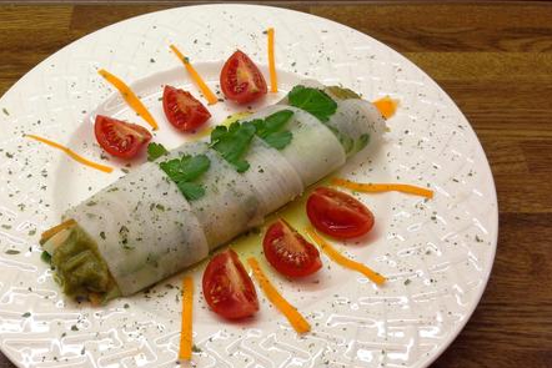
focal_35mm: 41
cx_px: 227
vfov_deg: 32.6
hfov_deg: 47.2
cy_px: 220
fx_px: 629
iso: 50
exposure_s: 1/33
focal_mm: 4.12
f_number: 2.4
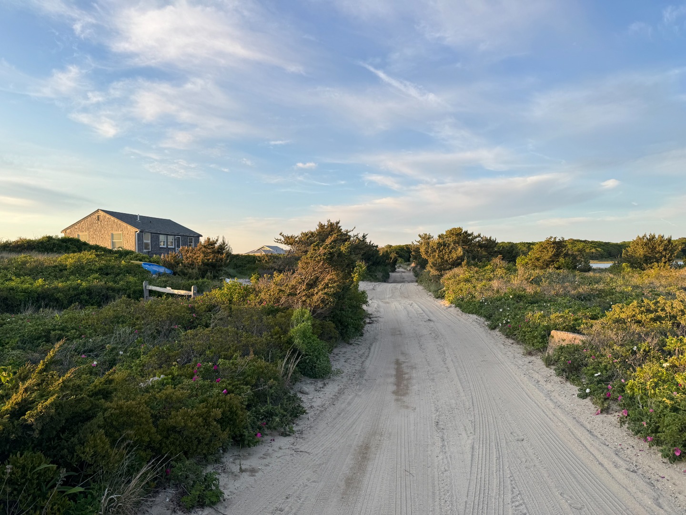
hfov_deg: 71.6
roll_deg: +0.9
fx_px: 476
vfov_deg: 56.8
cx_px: 343
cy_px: 258
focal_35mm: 24
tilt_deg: -0.1
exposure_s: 1/1172
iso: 80
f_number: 1.78
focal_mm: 6.76
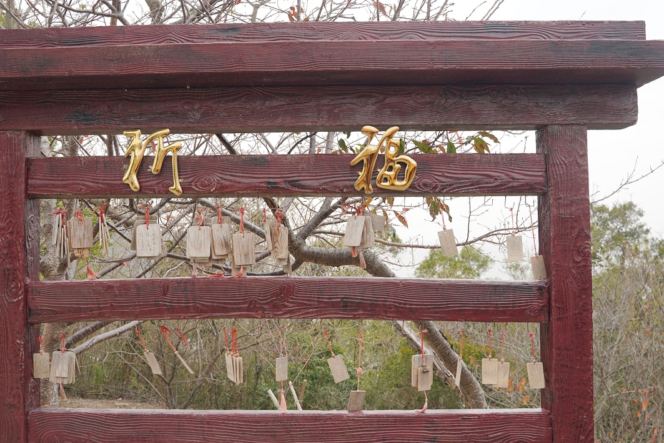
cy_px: 219
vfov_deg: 37.9
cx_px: 306
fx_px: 646
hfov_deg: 54.4
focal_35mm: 35
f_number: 5
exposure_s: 1/100
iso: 100
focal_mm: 31
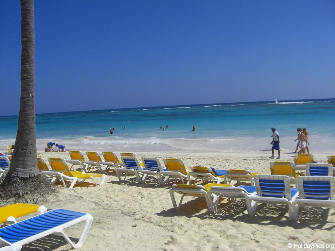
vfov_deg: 37.7
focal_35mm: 38
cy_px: 126
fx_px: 368
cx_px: 168
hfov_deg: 49.0
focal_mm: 6.2
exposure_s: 1/400
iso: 64
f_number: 8
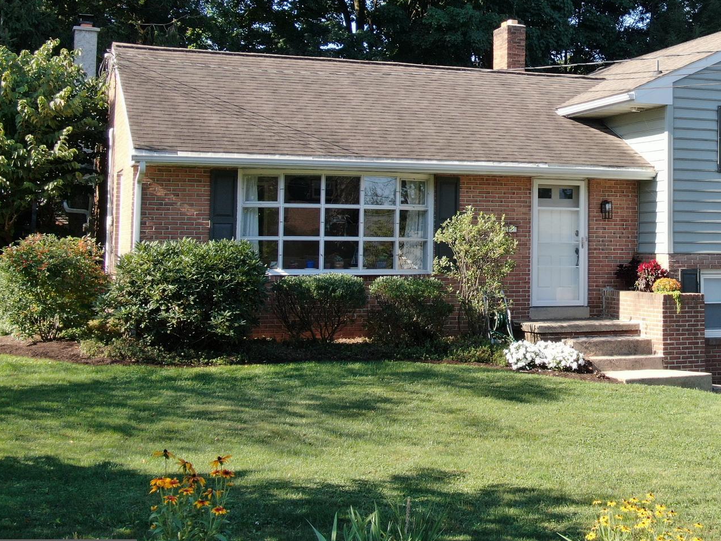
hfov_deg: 30.0
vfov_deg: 23.1
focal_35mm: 63
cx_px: 577
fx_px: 1312
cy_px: 149
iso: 100
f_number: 3.4
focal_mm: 6.63
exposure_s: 1/240
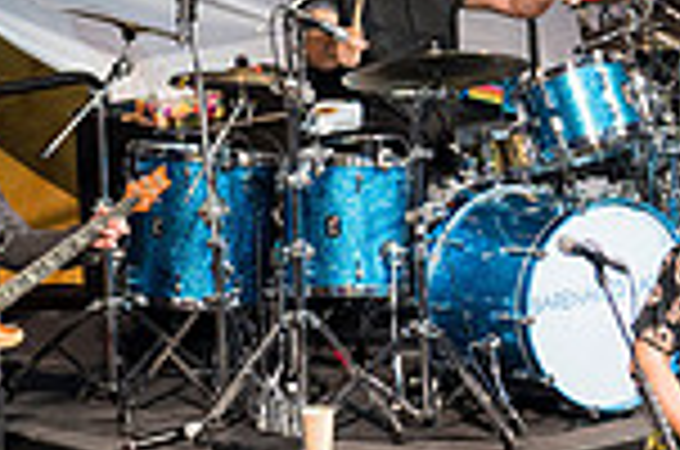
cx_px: 870
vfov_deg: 2.8
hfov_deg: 4.2
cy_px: 498
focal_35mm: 485
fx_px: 9142
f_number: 2.8
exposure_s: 1/160
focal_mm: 79
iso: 800
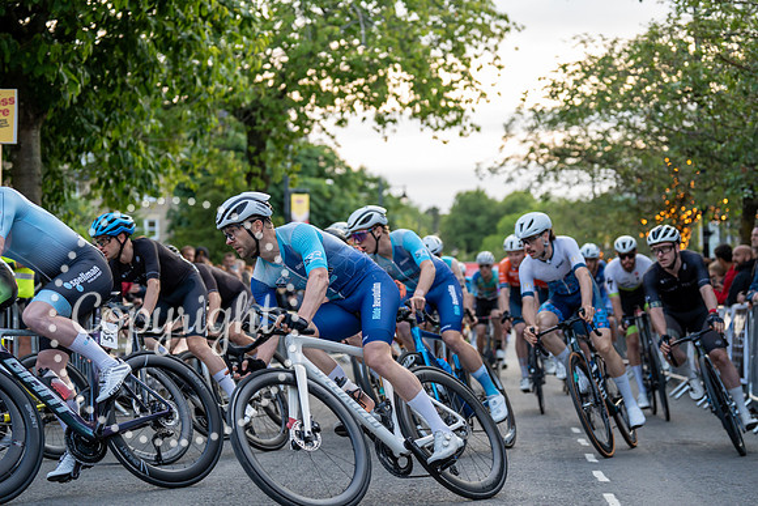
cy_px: 253
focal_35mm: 70
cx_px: 379
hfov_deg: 28.8
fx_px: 1474
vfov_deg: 19.5
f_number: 2.8
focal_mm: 70
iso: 1000
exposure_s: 1/800
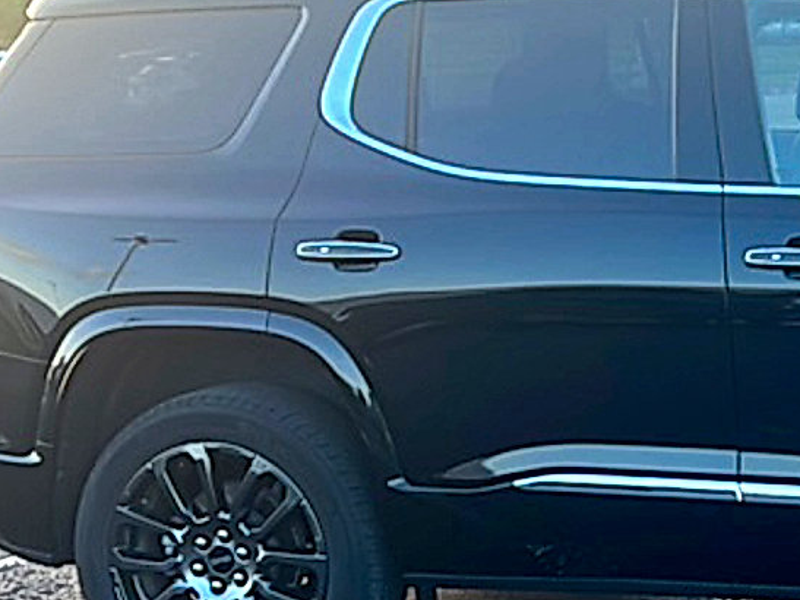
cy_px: 252
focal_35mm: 79
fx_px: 1825
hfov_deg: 23.3
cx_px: 875
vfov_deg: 18.6
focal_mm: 5.7
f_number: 1.5
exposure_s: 1/452
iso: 50
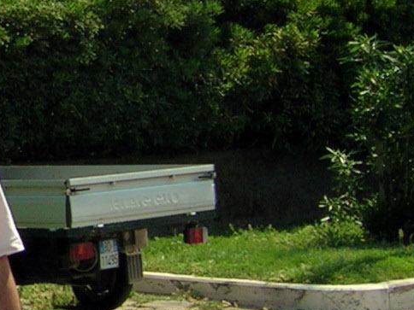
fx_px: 1770
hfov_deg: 12.4
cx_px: -281
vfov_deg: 10.0
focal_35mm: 148
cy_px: 109
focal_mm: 5.4
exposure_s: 1/426
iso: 50
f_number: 4.8
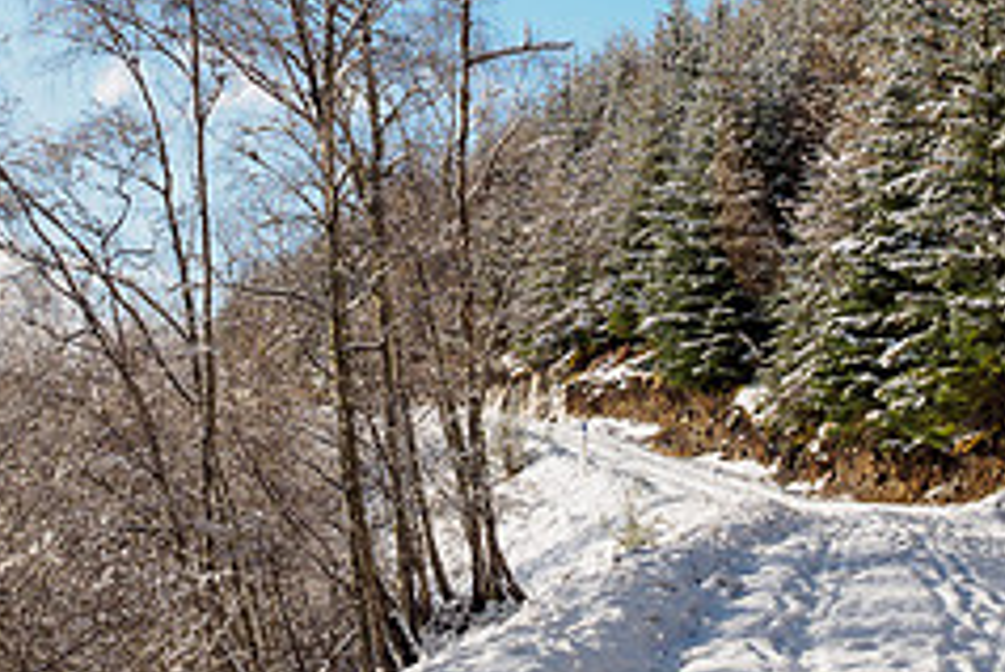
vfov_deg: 19.1
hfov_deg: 28.4
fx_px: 1983
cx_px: 448
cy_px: 187
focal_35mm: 71
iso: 200
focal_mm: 14
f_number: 7.1
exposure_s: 1/250
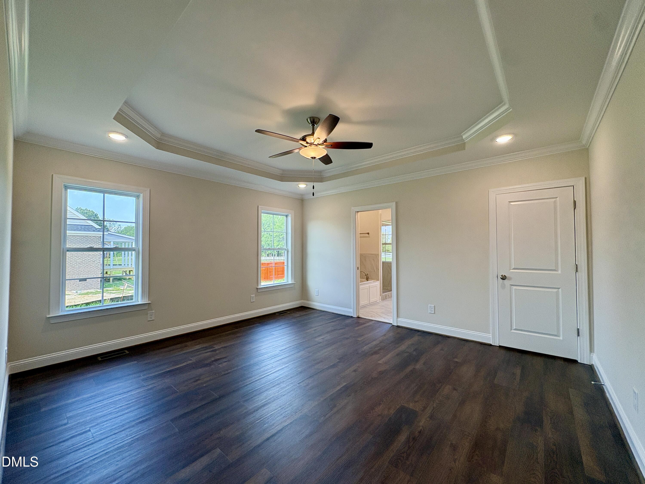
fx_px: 261
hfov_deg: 102.1
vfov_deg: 85.7
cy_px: 242
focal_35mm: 14
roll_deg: +0.7
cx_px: 322
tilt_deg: +2.6
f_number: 2.2
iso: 100
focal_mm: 2.22
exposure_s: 1/120
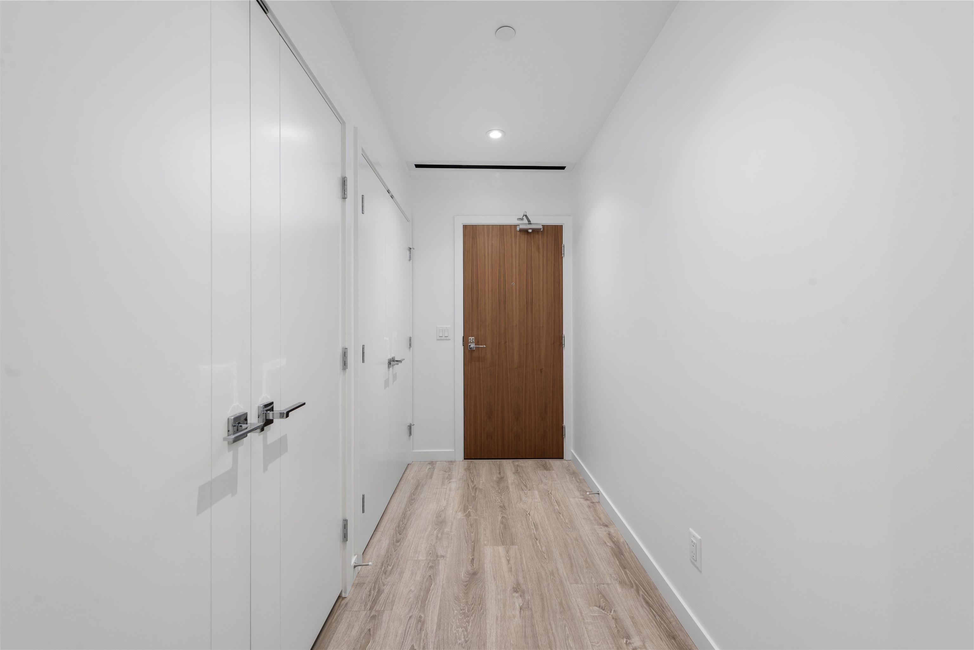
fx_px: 406
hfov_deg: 100.4
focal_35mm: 15
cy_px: 325
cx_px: 487
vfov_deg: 77.4
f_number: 8
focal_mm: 15
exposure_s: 1/3
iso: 100
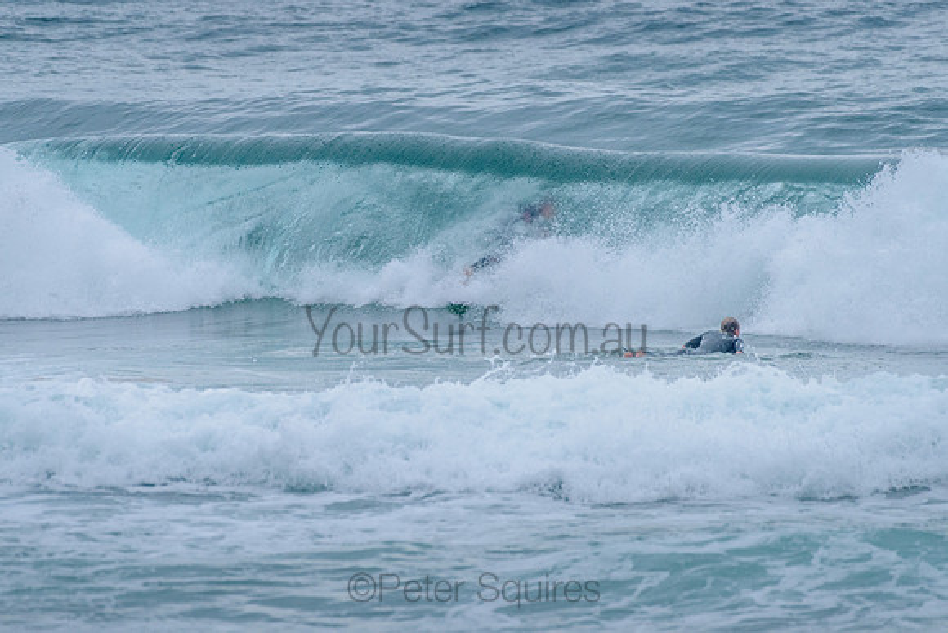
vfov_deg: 2.2
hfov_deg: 3.4
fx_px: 16139
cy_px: 246
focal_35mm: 613
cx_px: 475
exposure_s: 1/2000
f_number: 5.6
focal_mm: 500
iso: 1600
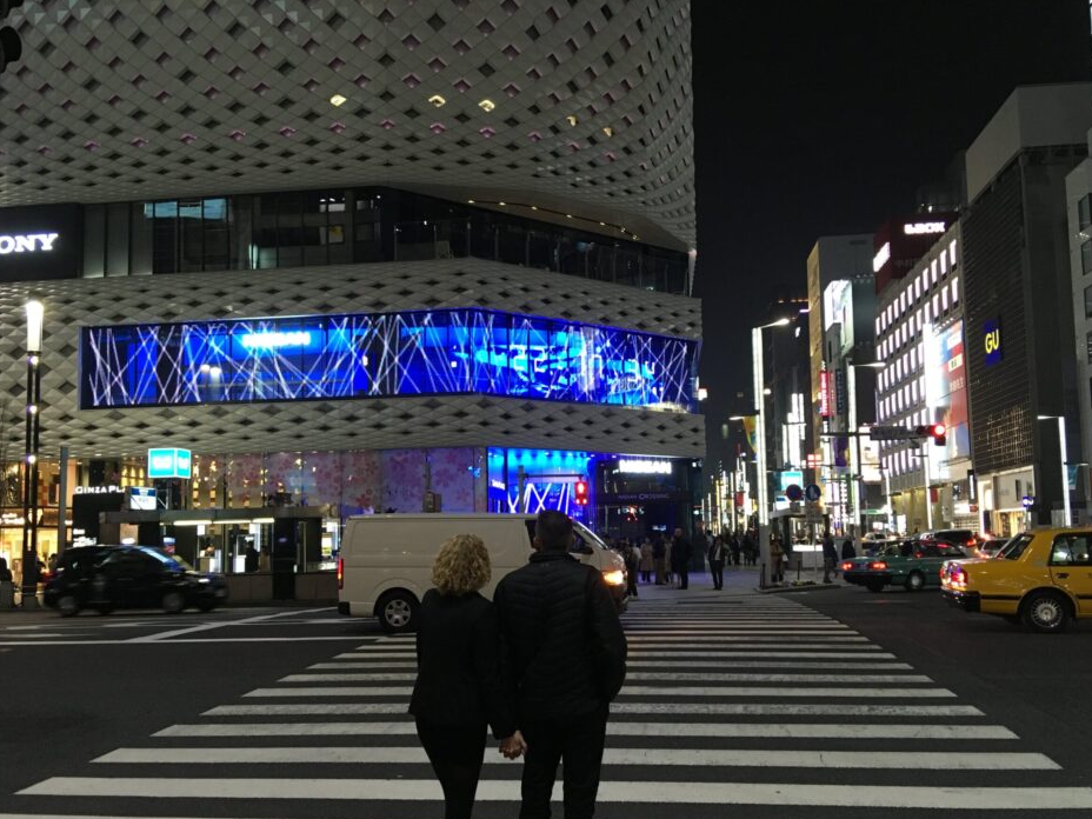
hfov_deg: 56.8
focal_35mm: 32
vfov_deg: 44.1
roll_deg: +1.3
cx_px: 534
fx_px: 1009
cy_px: 448
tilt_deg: +4.9
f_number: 2.2
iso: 125
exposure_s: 1/30
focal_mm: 4.15
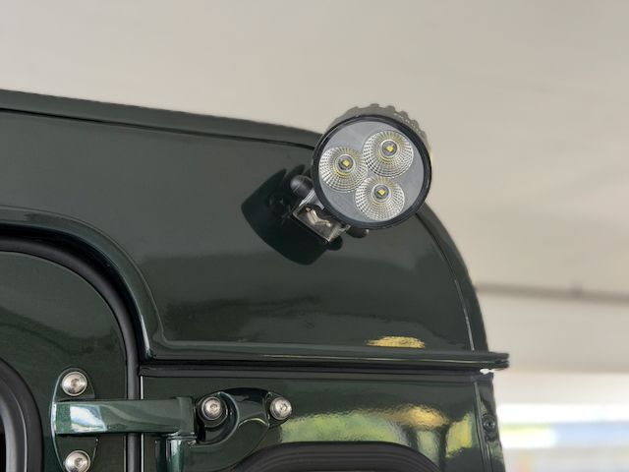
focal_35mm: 48
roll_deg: +1.8
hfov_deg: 39.7
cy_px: 236
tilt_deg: +11.5
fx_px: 872
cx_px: 314
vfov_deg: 30.3
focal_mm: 6.76
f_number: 1.78
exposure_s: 1/60
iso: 125
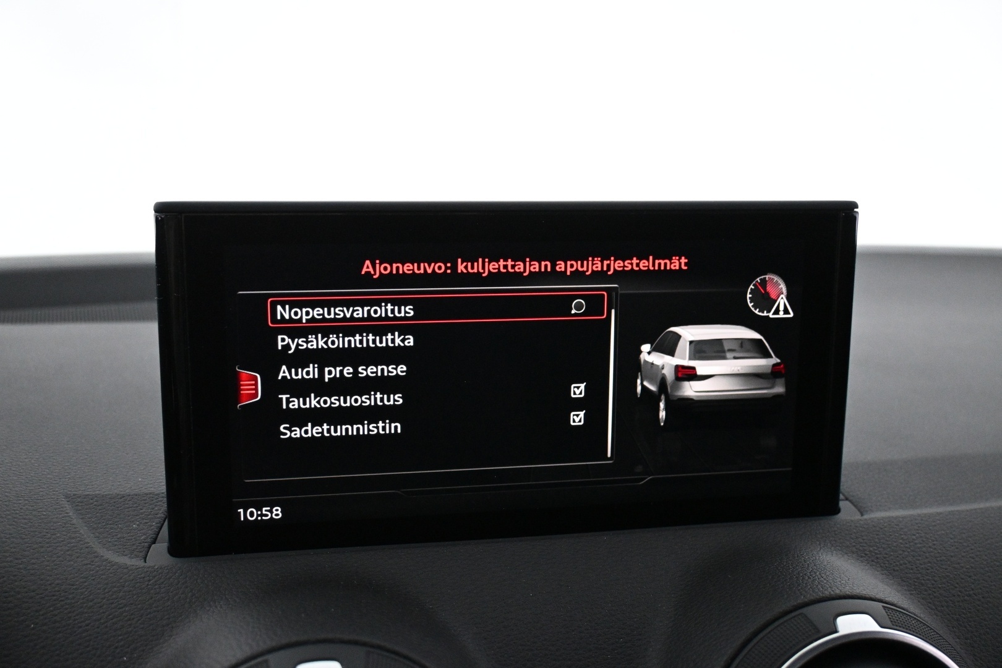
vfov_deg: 36.2
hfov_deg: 52.2
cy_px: 334
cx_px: 501
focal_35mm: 37
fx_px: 1023
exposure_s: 1/80
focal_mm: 24.5
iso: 4000
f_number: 4.2
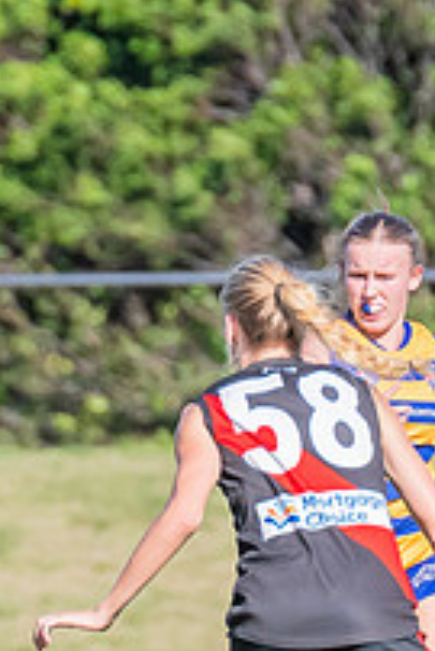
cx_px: -324
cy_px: 716
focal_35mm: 2052
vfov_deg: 1.0
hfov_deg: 0.7
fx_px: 37126
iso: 800
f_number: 9
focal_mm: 420
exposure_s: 1/1250
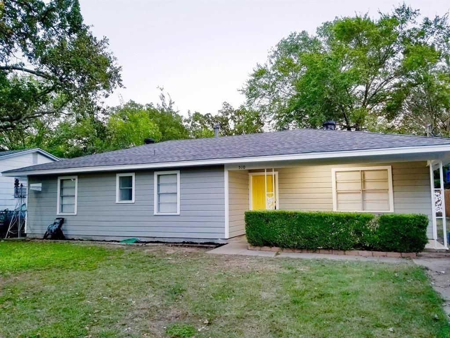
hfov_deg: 67.3
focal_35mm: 26
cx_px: 225
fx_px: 338
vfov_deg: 53.1
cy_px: 169
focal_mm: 4.3
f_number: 1.7
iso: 125
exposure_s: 1/60
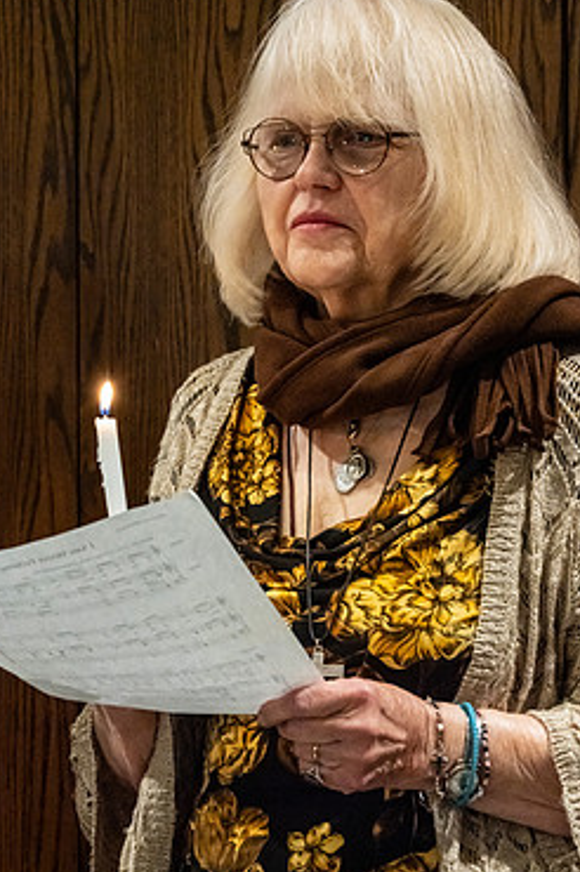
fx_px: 3389
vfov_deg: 14.7
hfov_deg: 9.8
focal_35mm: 140
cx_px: 281
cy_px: 495
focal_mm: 115
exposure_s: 1/60
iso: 5000
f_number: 13
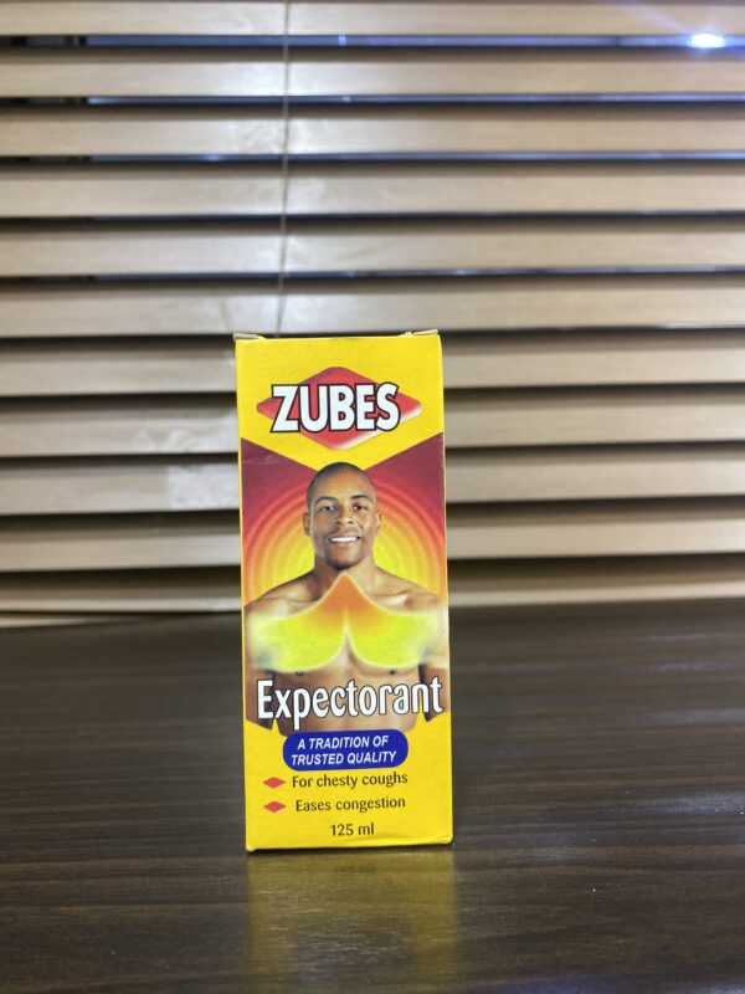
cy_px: 497
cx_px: 372
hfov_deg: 53.1
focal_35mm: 26
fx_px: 746
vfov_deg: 67.3
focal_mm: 4.25
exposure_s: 1/50
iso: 200
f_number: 1.8
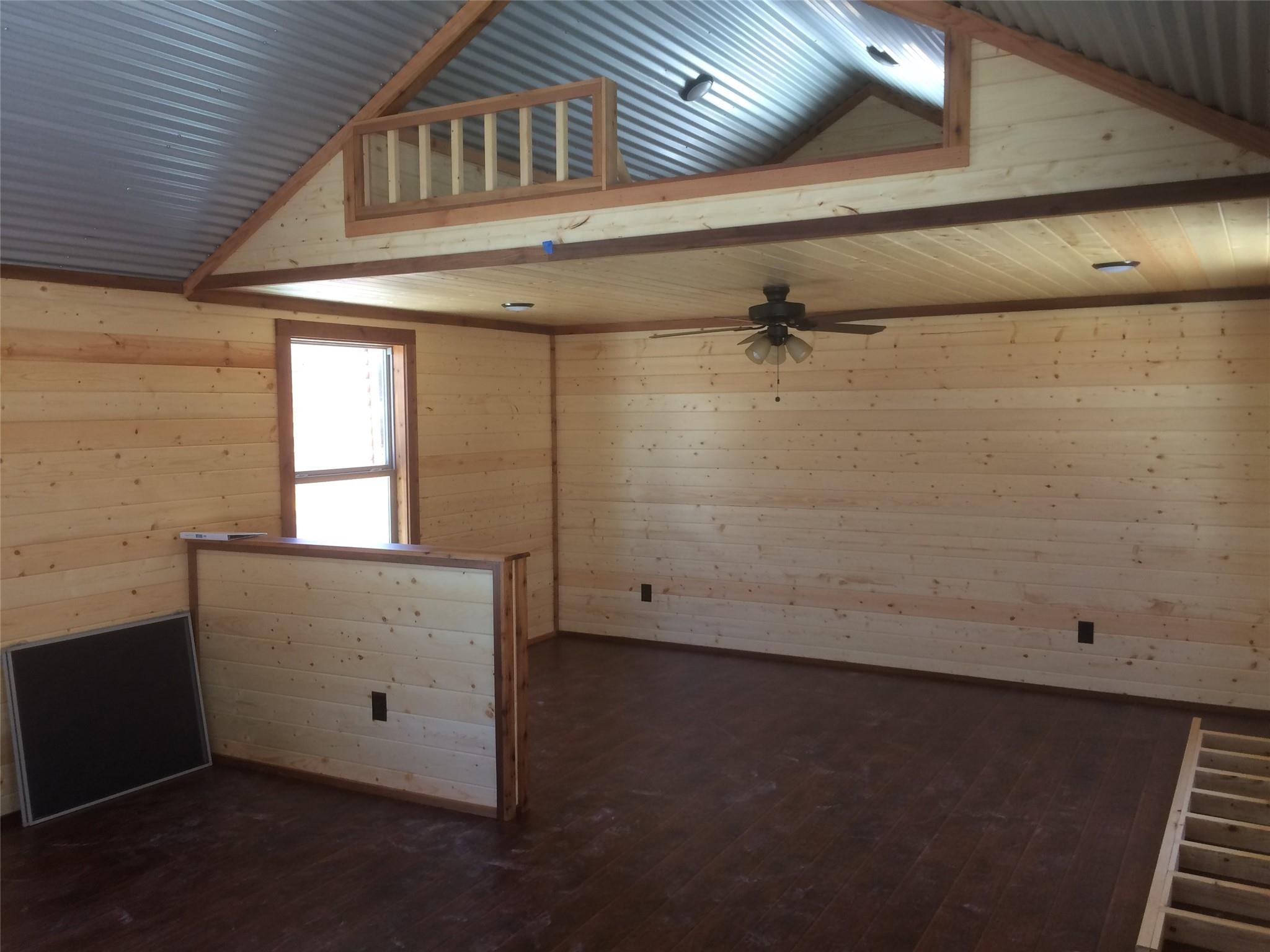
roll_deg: -0.3
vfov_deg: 48.2
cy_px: 476
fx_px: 1064
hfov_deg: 61.7
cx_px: 635
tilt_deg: -5.5
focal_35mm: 29
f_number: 2.2
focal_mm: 4.15
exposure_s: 1/40
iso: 32
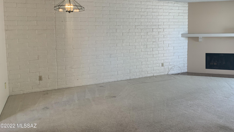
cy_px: 44
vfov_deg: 39.7
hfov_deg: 66.1
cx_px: 120
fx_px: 180
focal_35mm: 29
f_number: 1.8
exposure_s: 1/60
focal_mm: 4.25
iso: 64
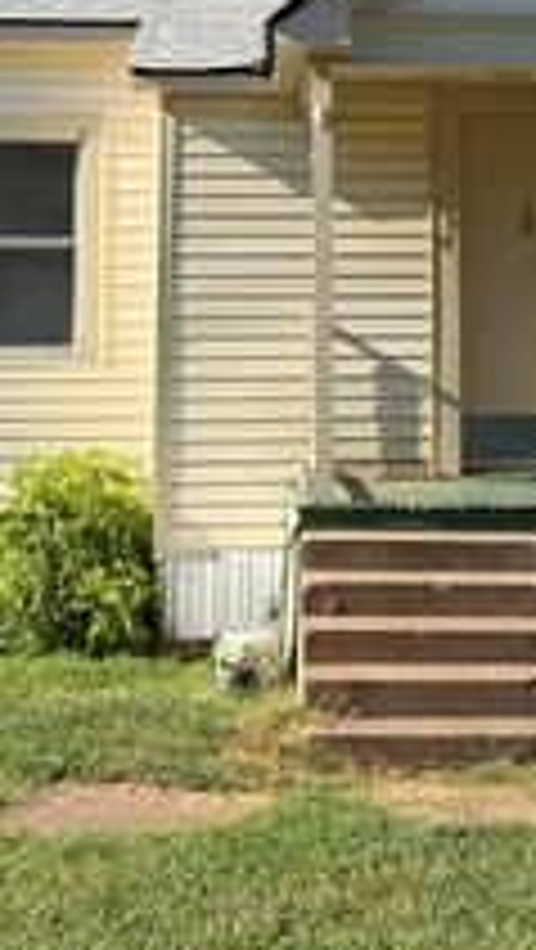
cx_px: 396
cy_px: 205
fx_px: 1689
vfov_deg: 30.7
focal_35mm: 67
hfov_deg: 17.9
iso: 50
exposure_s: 1/2451
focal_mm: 5.96
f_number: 1.6
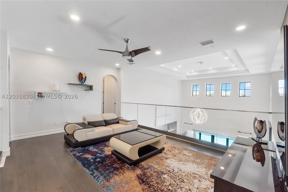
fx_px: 120
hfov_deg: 100.4
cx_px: 144
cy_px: 96
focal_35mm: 15
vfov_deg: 77.3
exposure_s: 1/8
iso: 160
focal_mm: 10
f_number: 11
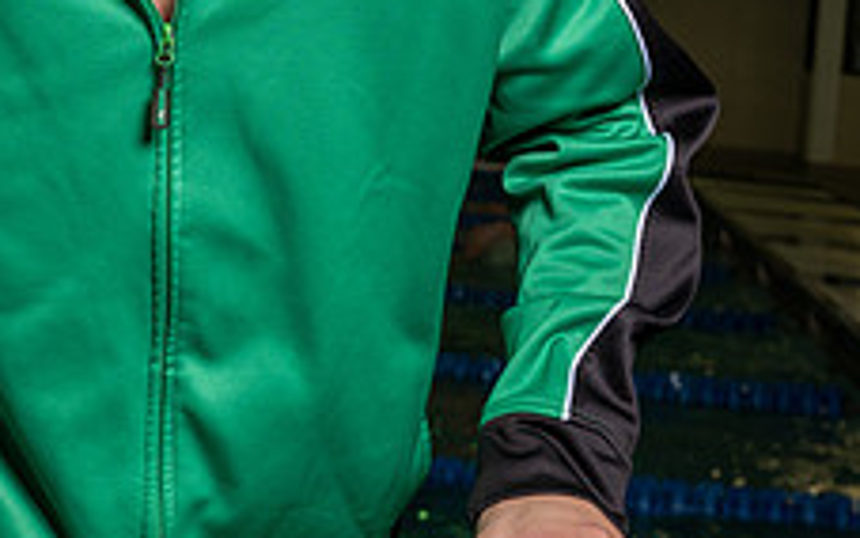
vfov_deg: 11.4
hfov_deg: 18.6
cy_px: -157
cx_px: 307
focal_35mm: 112
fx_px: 2626
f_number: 8
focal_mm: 43
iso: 800
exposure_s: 1/250
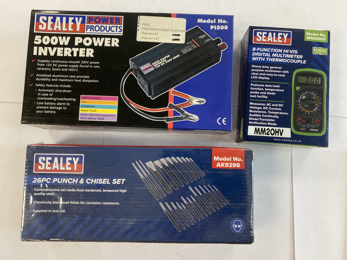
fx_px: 261
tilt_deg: -84.1
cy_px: 130
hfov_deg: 67.3
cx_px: 174
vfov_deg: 53.1
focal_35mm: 26
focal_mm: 4.25
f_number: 1.8
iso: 64
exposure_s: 1/100
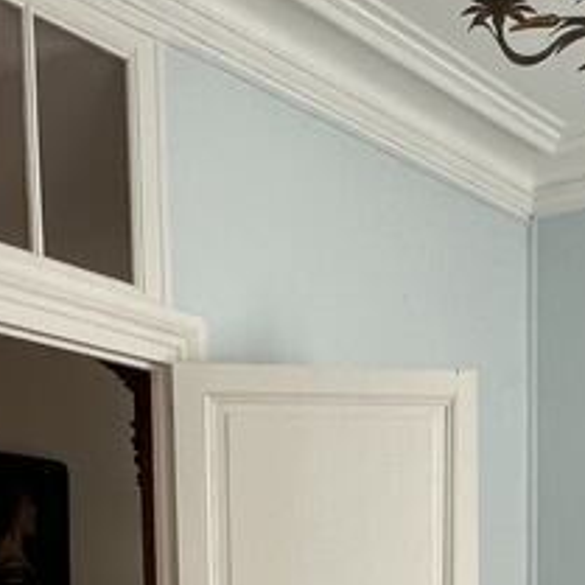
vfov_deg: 22.0
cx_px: 470
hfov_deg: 25.6
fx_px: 1262
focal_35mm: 66
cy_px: 859
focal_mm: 1.57
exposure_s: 1/50
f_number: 1.8
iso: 125
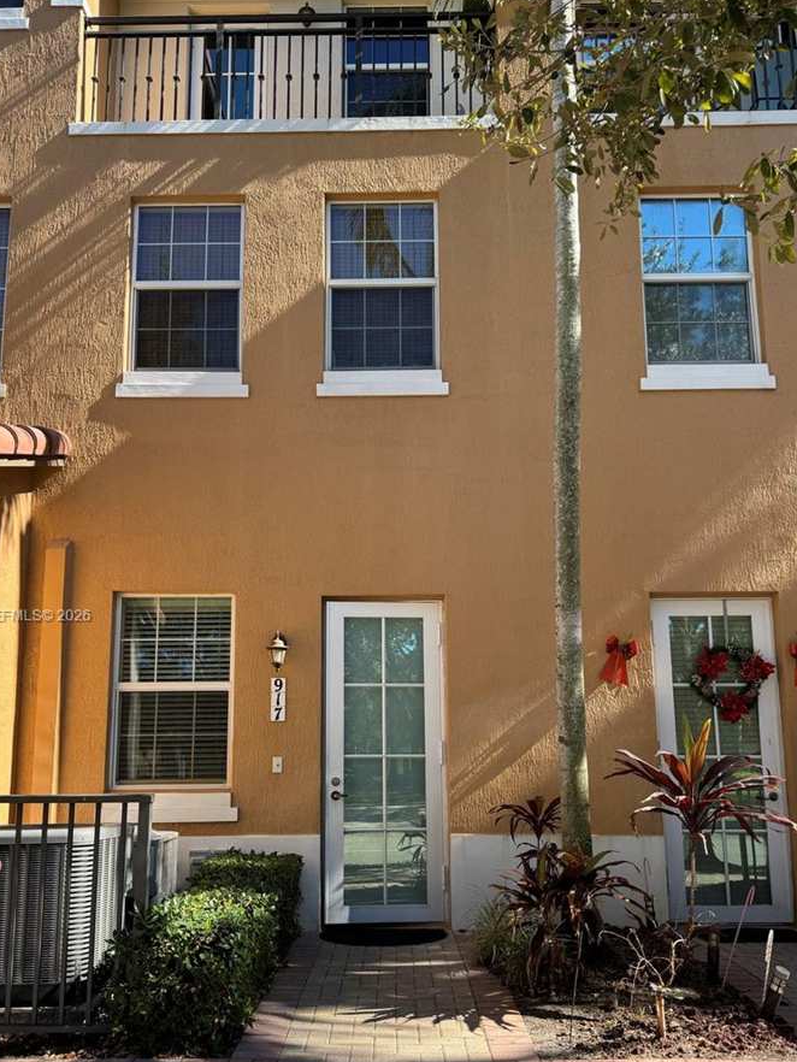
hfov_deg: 48.2
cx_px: 374
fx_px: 890
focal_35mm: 29
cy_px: 616
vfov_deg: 61.3
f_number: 1.78
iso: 80
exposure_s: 1/1339
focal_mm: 6.76
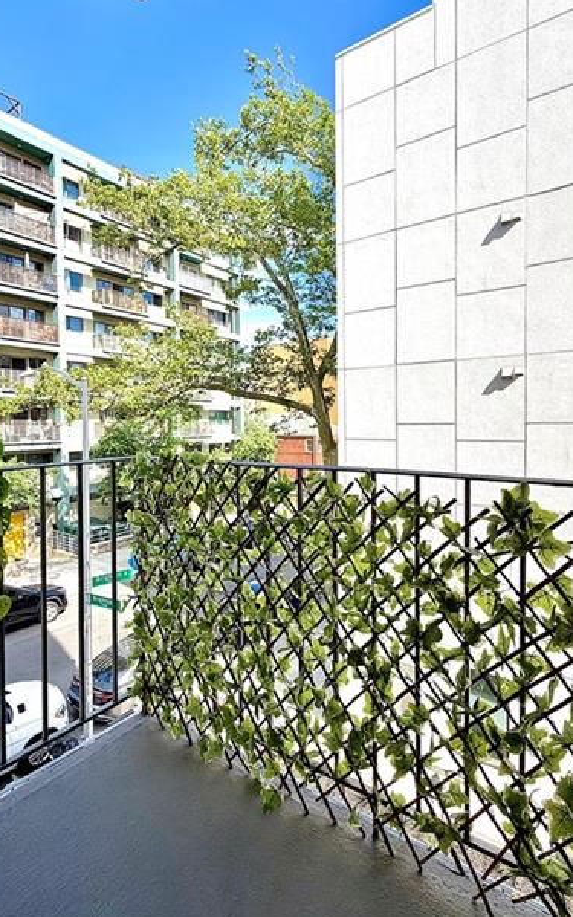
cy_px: 437
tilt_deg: -1.5
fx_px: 475
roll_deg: +0.5
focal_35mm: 19
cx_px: 298
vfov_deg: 87.9
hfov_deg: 62.2
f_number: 2.2
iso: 40
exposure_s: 1/522
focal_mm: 2.22
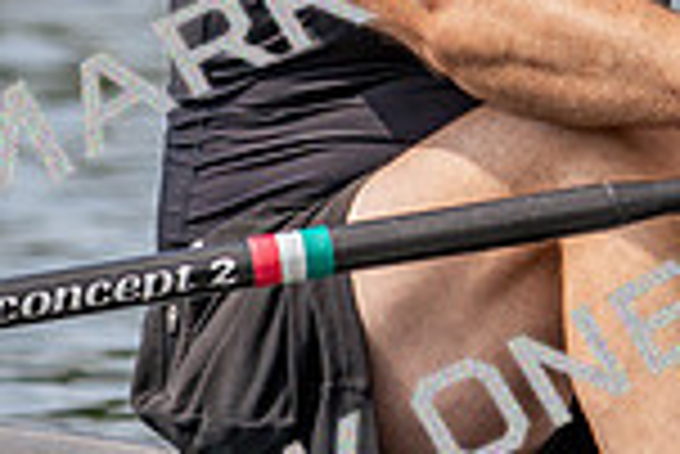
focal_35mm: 768
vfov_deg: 1.8
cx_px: 545
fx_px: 14520
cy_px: -223
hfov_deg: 2.7
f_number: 5.6
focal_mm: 200
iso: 320
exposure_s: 1/1600
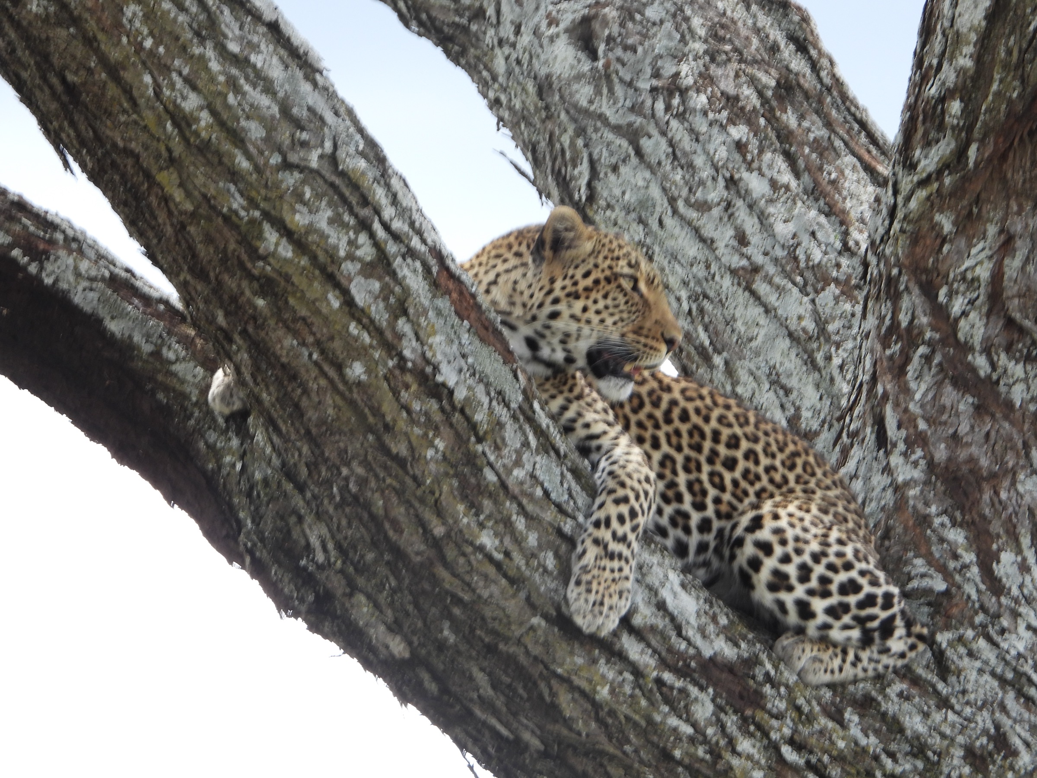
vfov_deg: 2.5
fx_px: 17974
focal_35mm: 600
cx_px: 518
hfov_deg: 3.3
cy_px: 389
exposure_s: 1/250
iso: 160
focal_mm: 108
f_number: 5
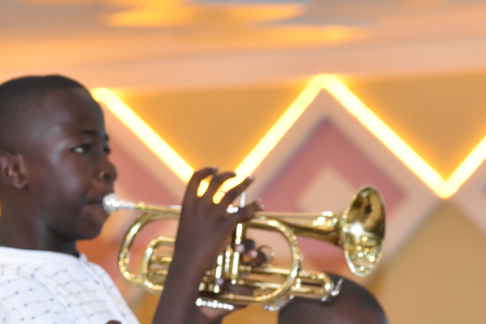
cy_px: 246
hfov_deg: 6.5
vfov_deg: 4.3
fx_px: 4280
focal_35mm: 317
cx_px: 26
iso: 2200
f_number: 5.6
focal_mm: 95
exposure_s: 1/160
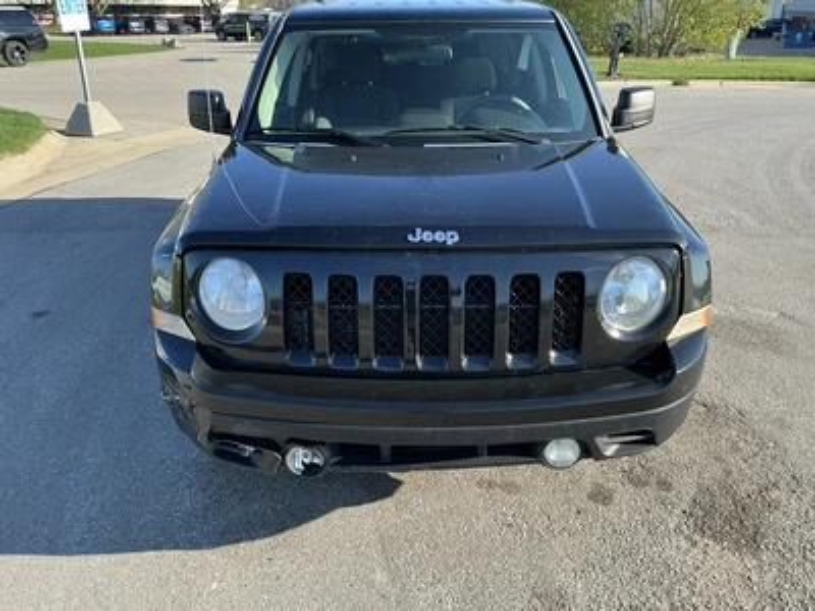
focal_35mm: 28
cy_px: 306
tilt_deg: -21.1
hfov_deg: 63.4
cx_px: 408
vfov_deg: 49.7
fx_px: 659
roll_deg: -0.5
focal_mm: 3
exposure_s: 1/386
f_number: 1.8
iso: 25
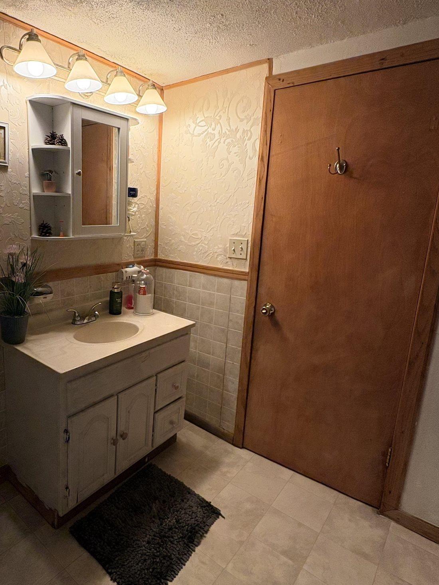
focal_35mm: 22
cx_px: 134
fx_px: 372
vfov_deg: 76.4
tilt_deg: -9.9
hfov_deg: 59.2
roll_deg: -1.2
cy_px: 286
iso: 160
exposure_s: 1/120
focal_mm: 2.22
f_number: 2.2
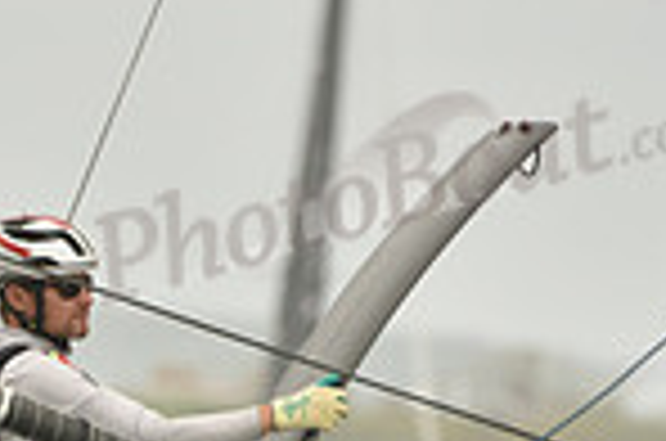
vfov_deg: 1.2
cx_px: -135
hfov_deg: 1.8
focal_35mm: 1179
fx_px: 21765
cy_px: 484
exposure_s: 1/1250
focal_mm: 300
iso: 320
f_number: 5.6
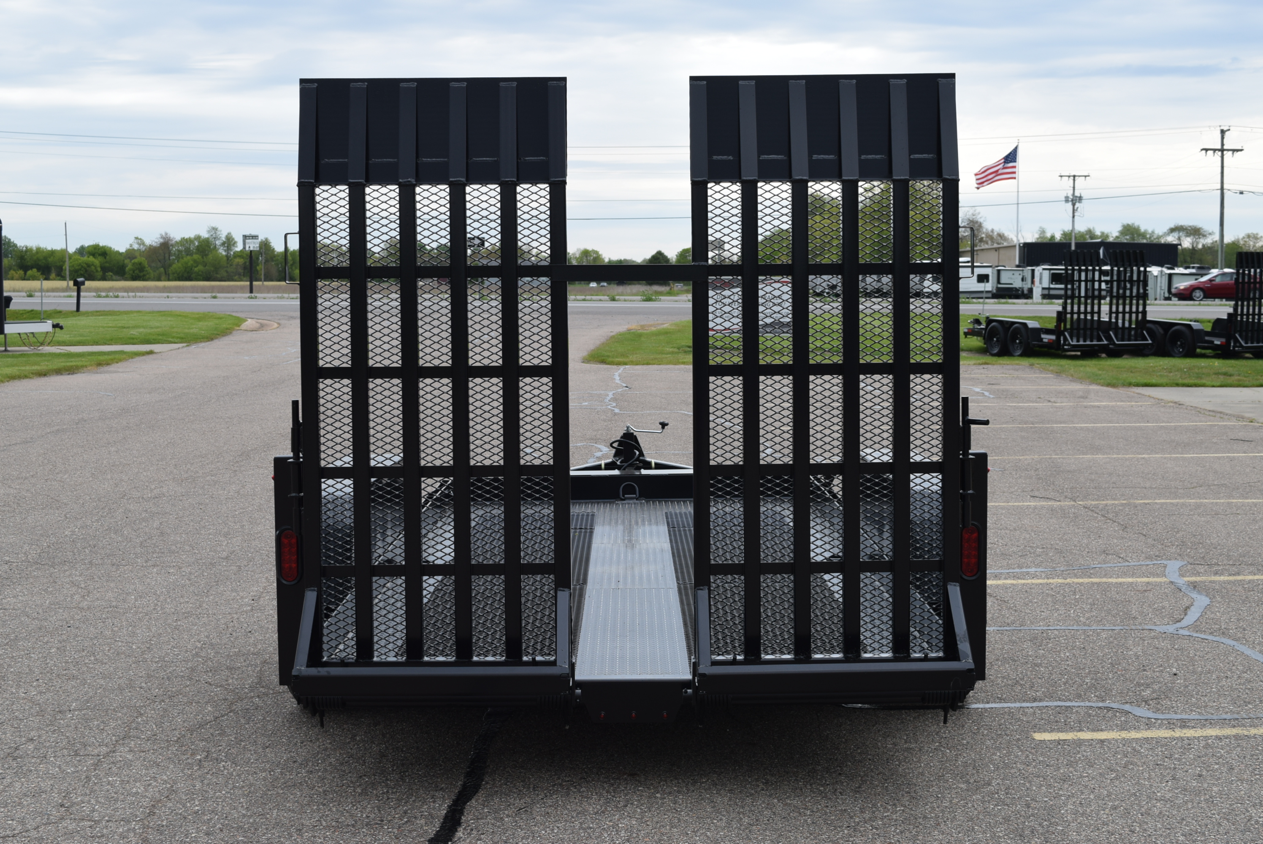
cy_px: 422
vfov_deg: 26.5
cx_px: 632
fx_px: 1791
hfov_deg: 38.9
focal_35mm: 51
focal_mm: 34
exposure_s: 1/250
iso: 200
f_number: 8
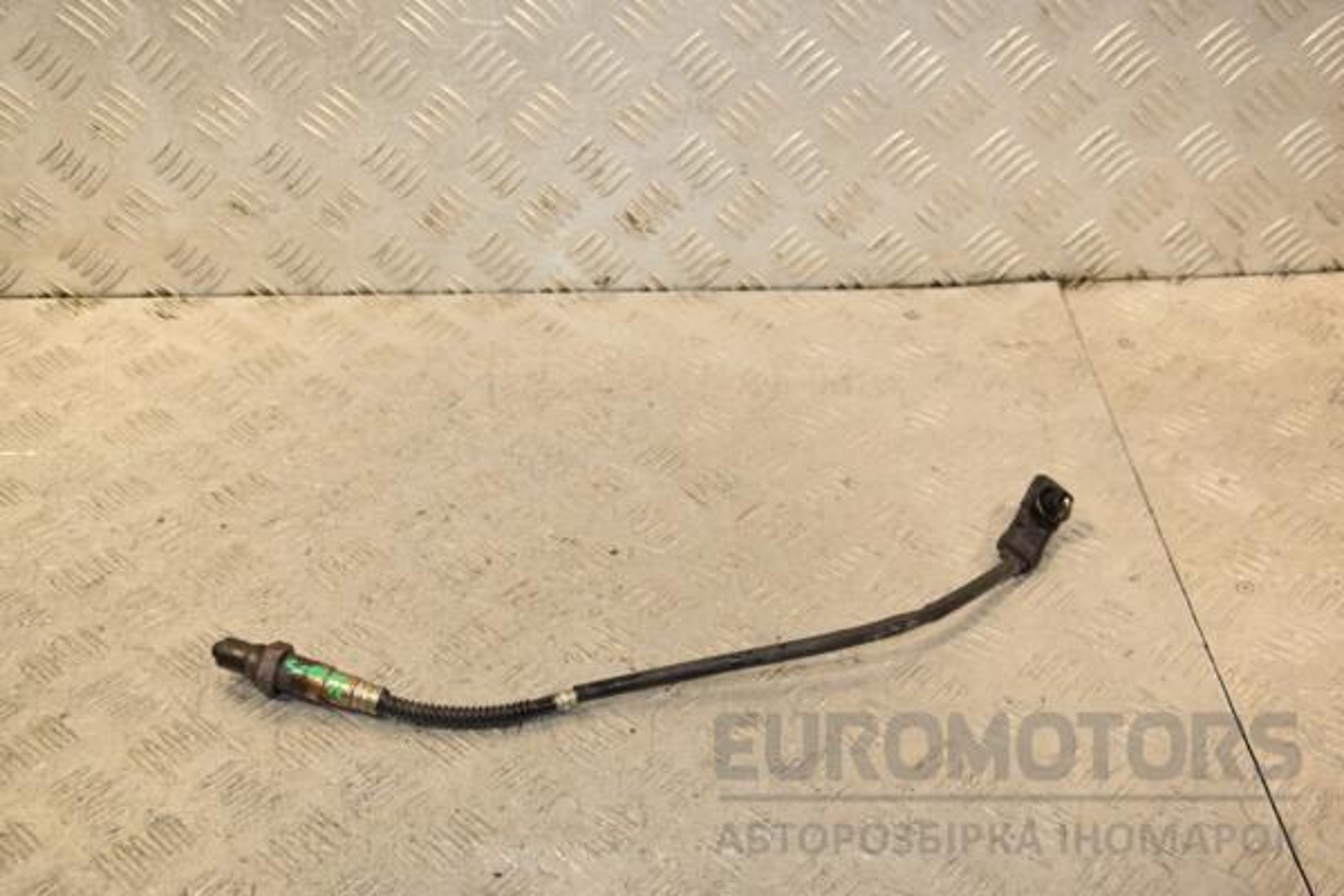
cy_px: 448
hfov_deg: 41.1
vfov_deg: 28.1
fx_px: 1792
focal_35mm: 48
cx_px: 672
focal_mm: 32
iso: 800
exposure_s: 1/200
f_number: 6.3
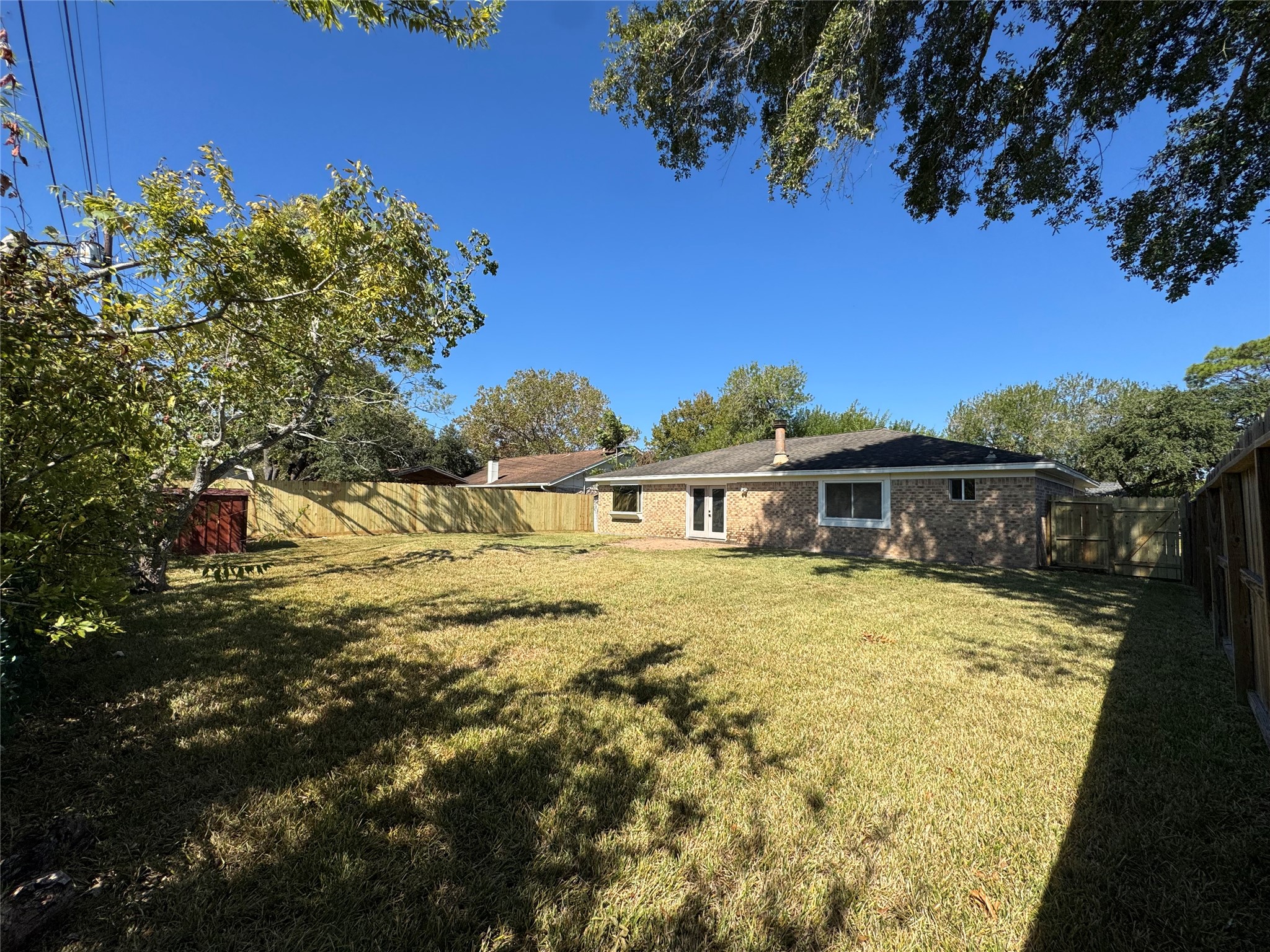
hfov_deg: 102.1
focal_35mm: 14
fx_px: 514
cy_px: 476
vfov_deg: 85.7
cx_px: 635
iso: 50
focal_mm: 2.22
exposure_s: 1/1927
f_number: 2.2
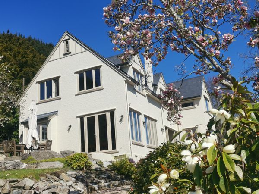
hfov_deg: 46.8
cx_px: 130
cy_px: 97
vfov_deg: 36.0
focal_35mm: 40
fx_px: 299
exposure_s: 1/2778
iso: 50
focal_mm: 5.58
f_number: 1.8
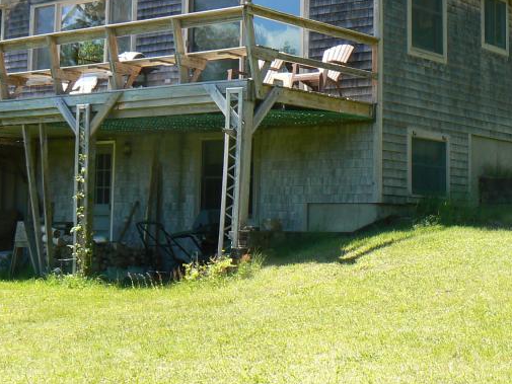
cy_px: 101
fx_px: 1080
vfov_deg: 20.0
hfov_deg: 26.6
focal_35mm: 73
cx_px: 206
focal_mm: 6
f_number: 5.6
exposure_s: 1/200
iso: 80
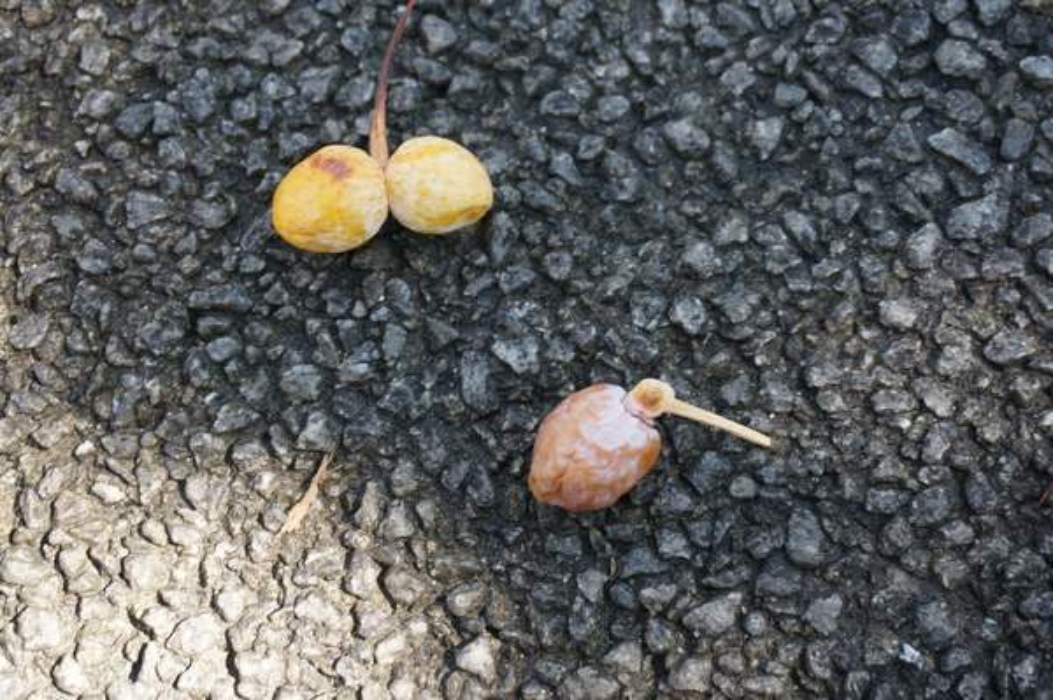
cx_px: 526
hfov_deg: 37.9
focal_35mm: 52
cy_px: 350
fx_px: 1534
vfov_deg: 25.7
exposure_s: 1/50
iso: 100
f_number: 5.6
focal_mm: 35
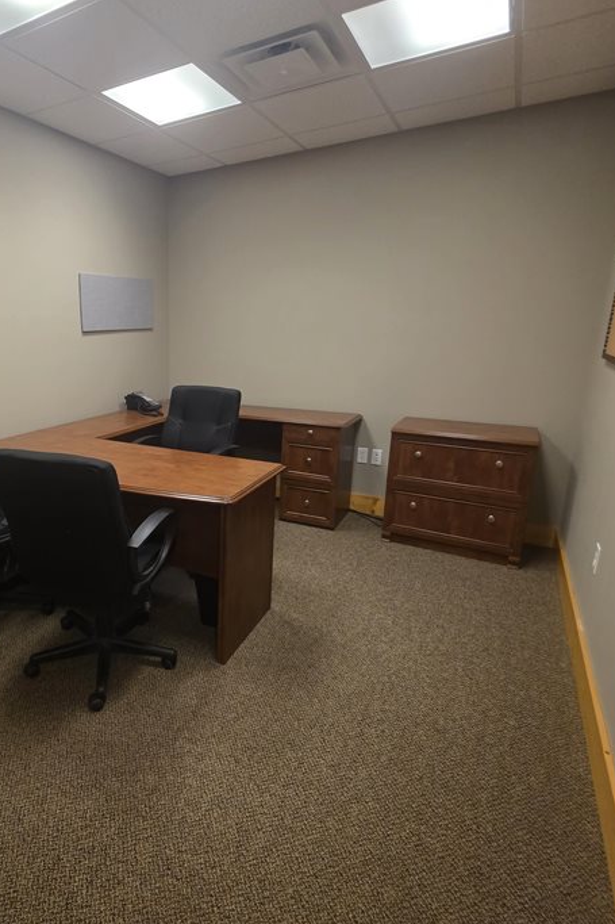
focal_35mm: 19
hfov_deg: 60.7
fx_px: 487
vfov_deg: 86.9
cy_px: 451
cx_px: 149
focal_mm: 2.2
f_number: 1.9
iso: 400
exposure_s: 1/60
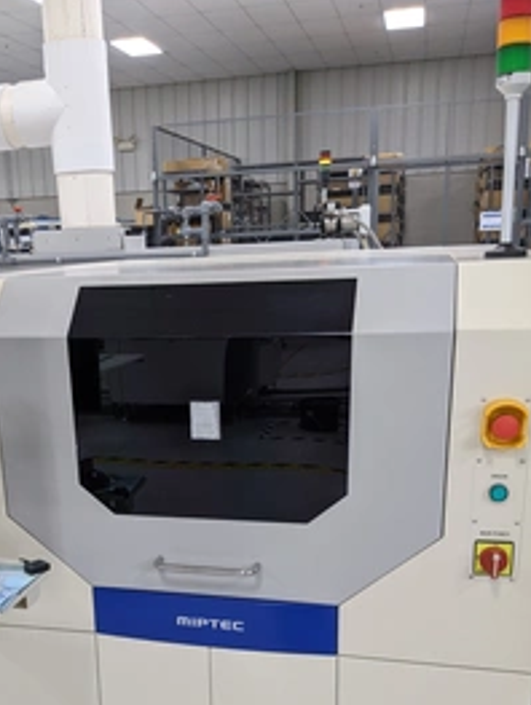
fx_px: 837
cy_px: 523
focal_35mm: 41
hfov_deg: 34.8
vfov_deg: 44.3
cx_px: 164
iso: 53
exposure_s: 1/40
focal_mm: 4.44
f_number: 1.8
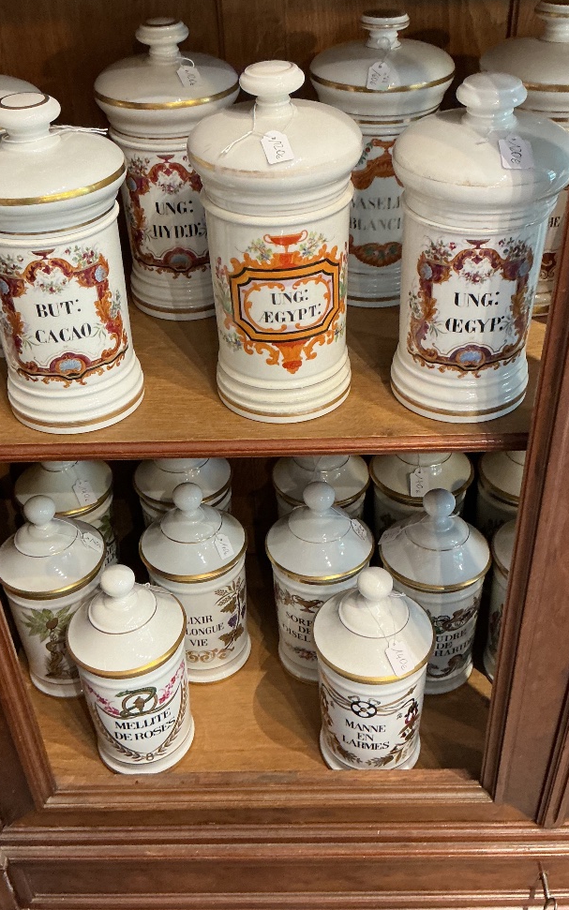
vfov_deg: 51.5
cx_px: 274
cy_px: 458
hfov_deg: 33.6
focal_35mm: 38
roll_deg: +4.3
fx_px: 943
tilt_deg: -37.8
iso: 160
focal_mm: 3
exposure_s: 1/50
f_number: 1.8
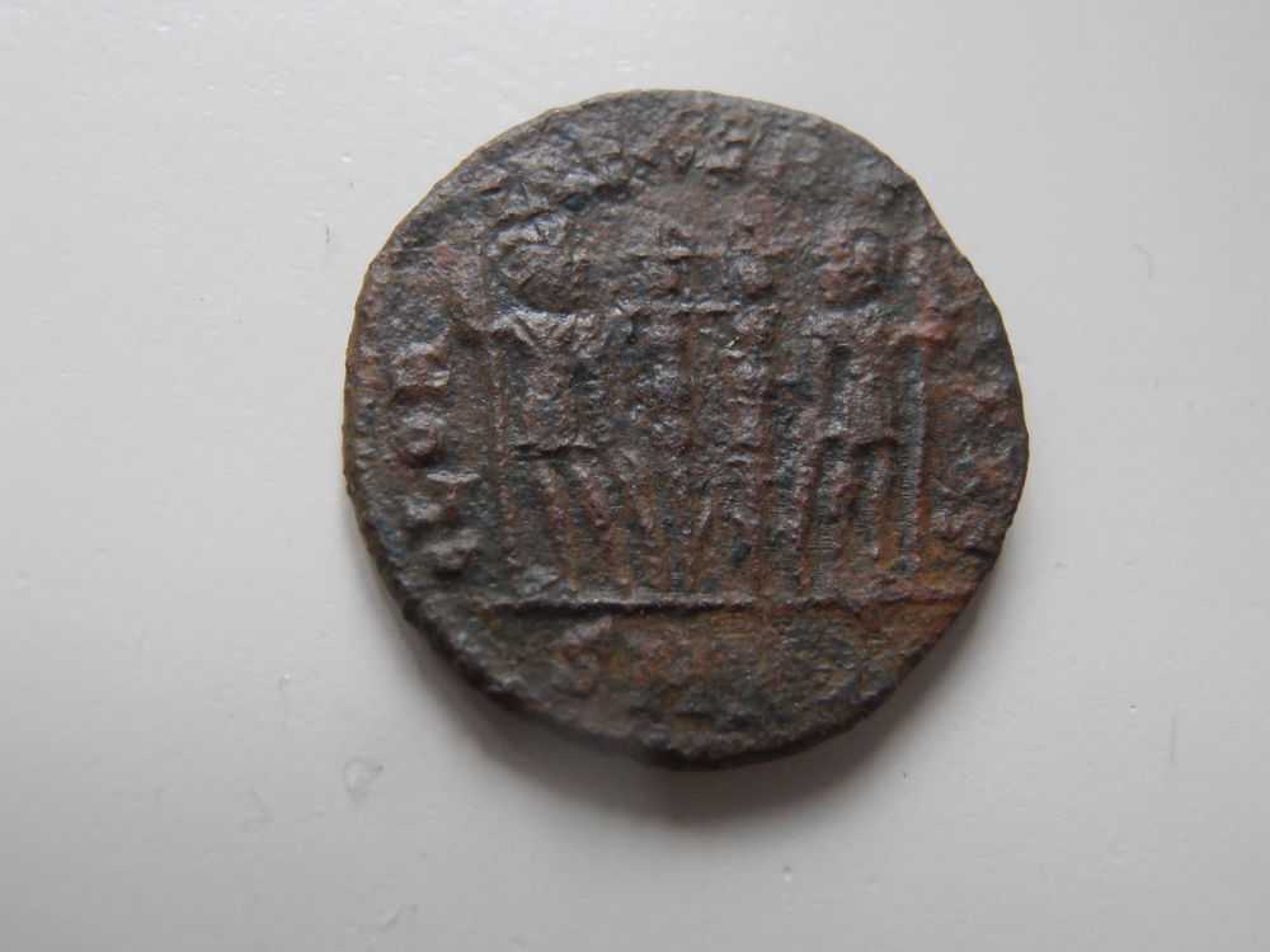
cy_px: 476
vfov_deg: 38.7
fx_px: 1357
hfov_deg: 50.1
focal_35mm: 37
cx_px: 635
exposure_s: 1/30
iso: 125
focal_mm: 6.61
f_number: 3.9
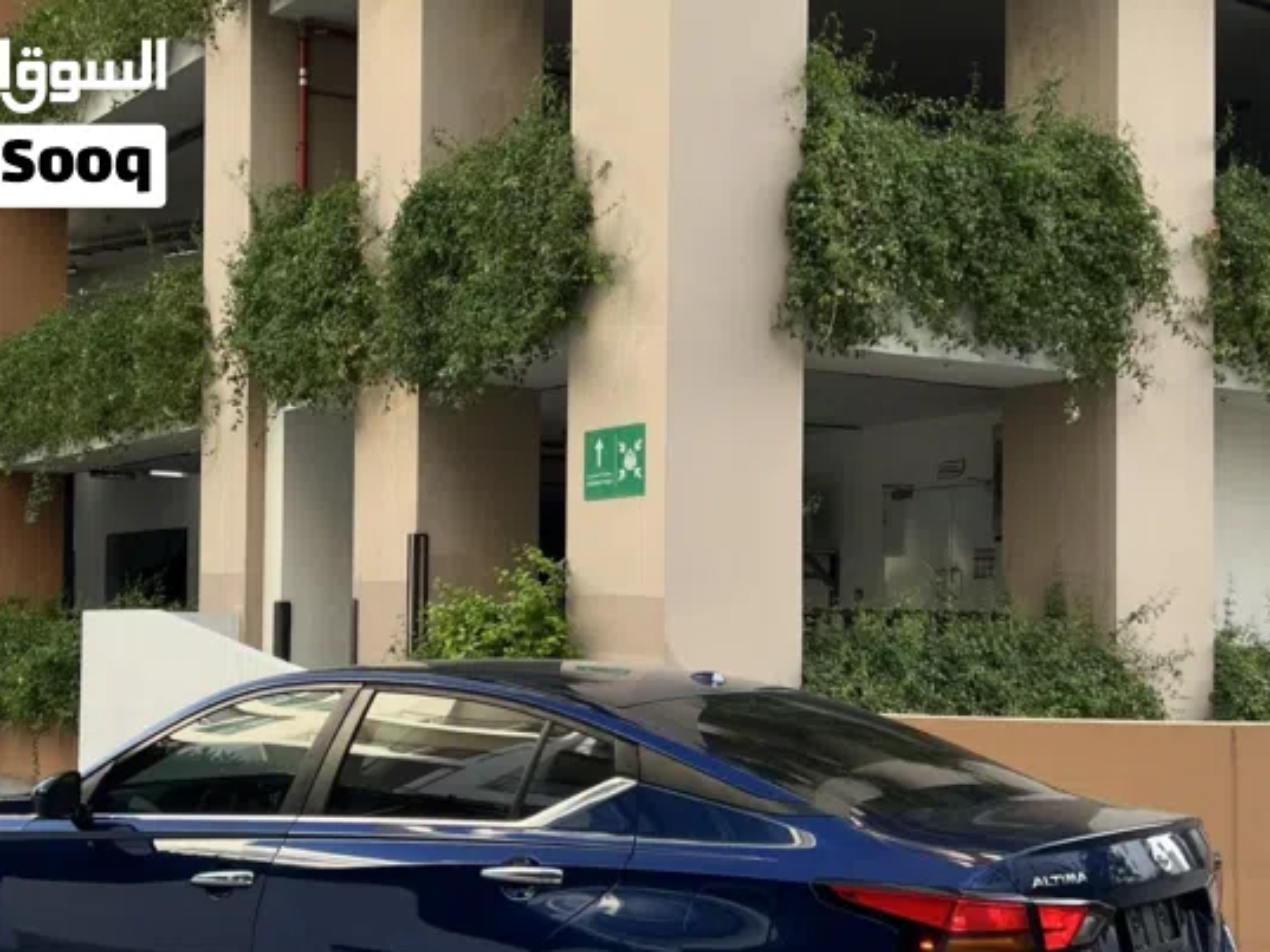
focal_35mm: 31
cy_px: 548
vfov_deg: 45.3
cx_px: 523
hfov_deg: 58.0
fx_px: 1138
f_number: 1.5
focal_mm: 5.7
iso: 50
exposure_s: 1/266
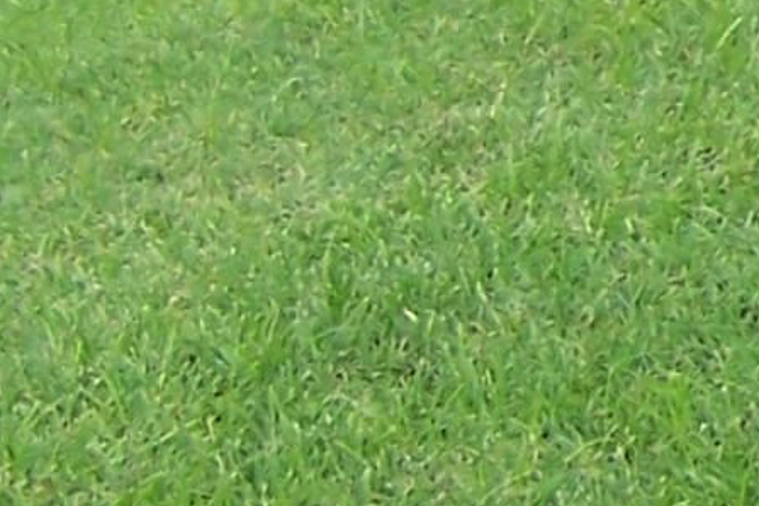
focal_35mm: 265
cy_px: -335
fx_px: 5587
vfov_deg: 5.1
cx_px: 2326
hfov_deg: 6.9
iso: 64
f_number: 4
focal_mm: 6.3
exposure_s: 1/400
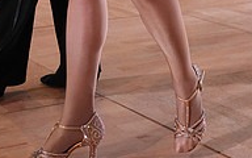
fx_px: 742
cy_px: -175
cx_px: 171
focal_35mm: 108
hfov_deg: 19.2
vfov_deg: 10.9
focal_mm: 35
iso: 2500
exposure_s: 1/500
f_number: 4
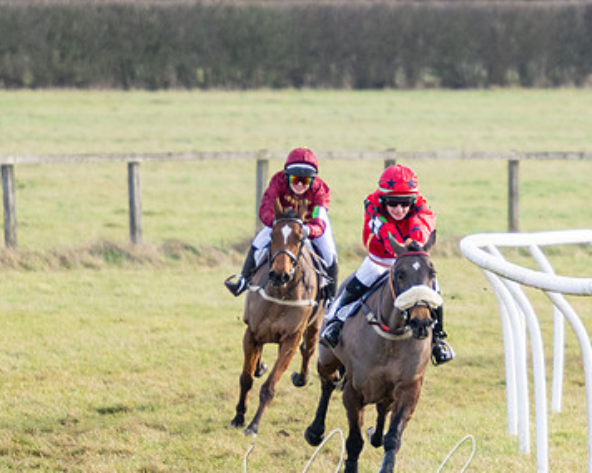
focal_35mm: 531
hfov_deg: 3.6
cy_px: 291
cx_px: 435
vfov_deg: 2.9
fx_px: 9293
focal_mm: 210
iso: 800
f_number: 4
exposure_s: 1/2000
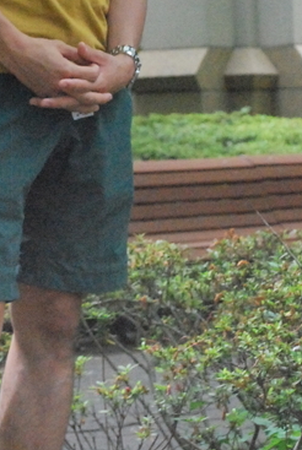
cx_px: 13
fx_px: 2520
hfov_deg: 6.8
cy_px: 6
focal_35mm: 201
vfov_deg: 10.1
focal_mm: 48
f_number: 8
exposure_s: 1/250
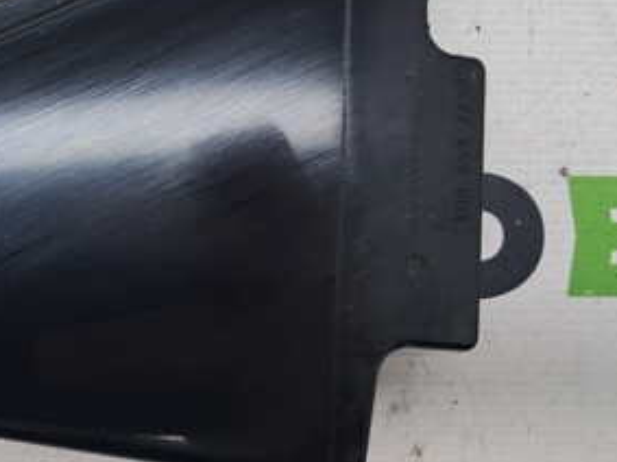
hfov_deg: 28.9
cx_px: -48
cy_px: 199
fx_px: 1087
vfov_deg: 24.0
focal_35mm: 61
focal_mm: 4
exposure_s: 1/50
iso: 50
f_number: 1.8
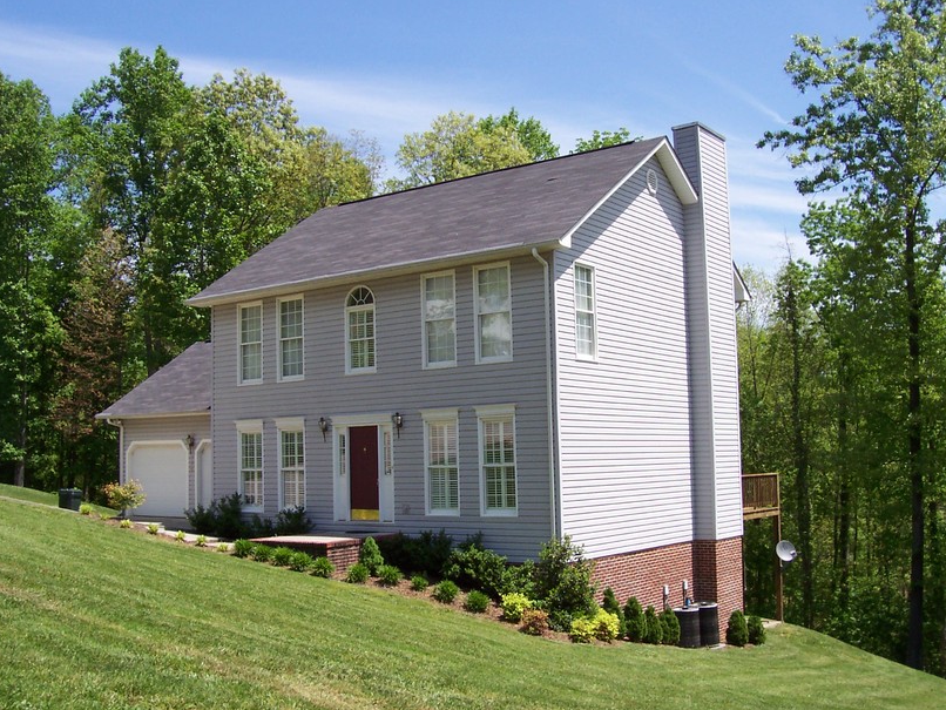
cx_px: 484
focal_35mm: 38
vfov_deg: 37.7
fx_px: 1039
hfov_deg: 49.0
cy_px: 363
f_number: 5.6
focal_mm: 5.6
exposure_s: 1/500
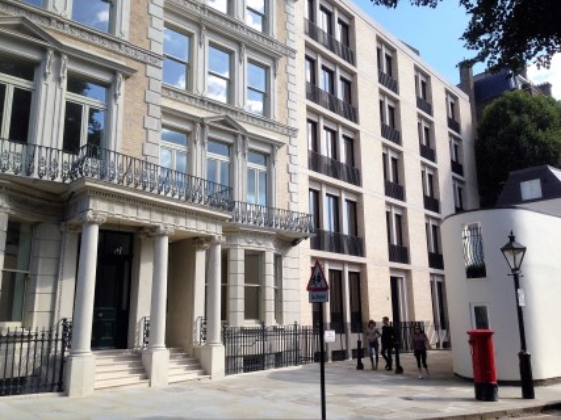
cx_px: 280
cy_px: 210
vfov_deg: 42.9
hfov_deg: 55.4
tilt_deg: +12.4
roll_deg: -0.4
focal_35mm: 33
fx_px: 535
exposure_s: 1/861
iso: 50
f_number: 2.4
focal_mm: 4.12
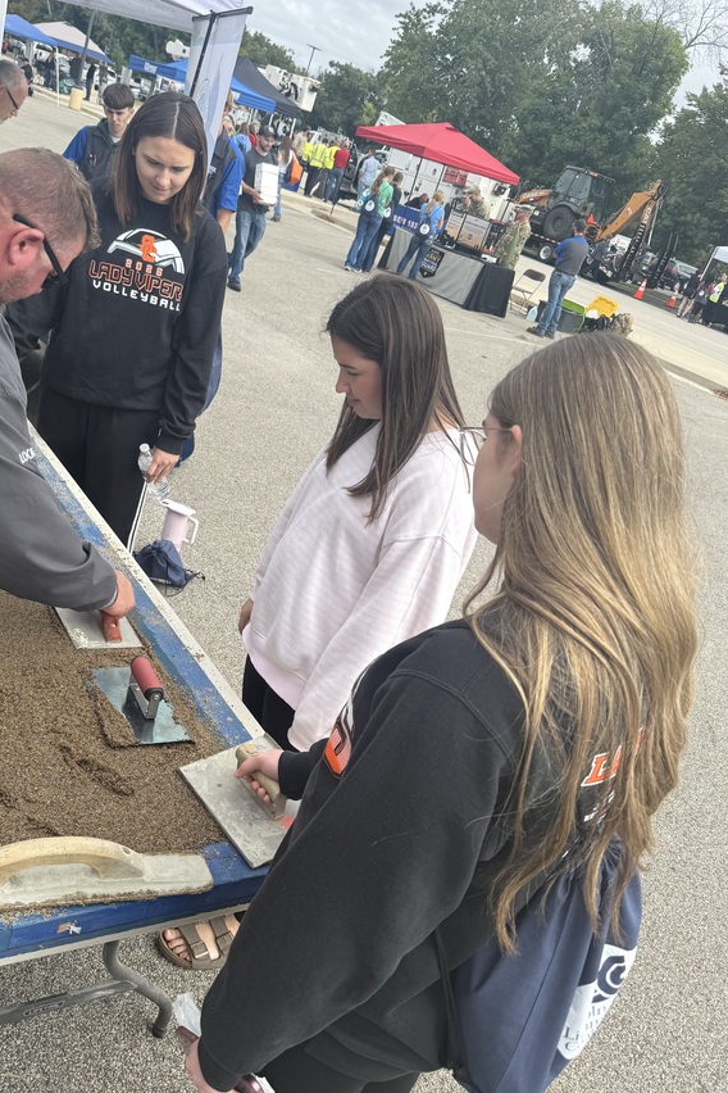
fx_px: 910
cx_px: 245
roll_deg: -16.4
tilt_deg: -23.4
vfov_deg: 61.9
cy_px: 567
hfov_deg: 43.0
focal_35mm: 30
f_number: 1.78
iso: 80
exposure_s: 1/2611
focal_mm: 6.76
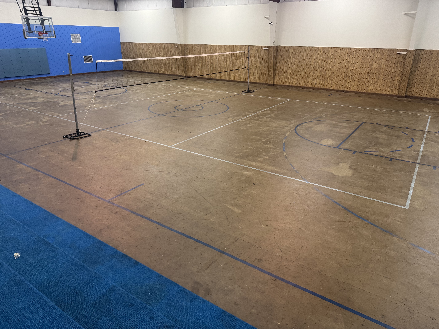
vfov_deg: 56.8
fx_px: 304
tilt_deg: -22.8
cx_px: 220
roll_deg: -0.3
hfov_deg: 71.6
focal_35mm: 24
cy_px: 164
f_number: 1.78
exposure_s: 1/60
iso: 250
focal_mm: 6.76
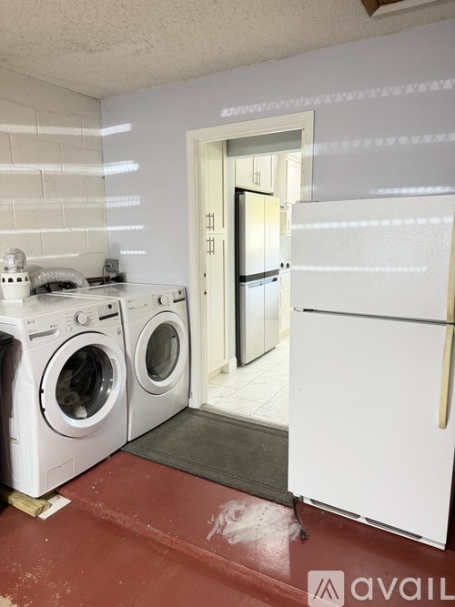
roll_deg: +0.4
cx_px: 228
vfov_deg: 71.6
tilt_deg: -9.0
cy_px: 304
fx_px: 421
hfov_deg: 56.8
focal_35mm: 24
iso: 500
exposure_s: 1/60
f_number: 1.78
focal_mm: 6.76
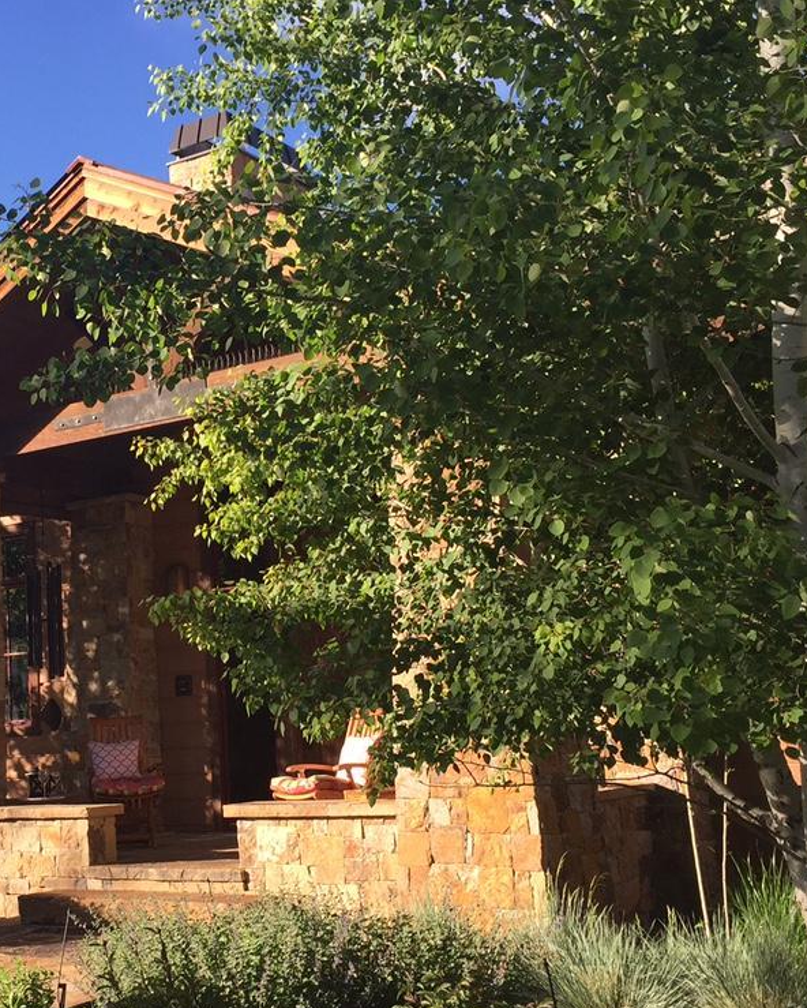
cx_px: 169
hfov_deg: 30.2
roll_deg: +1.7
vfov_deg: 38.0
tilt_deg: +7.5
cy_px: 566
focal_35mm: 49
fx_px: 1462
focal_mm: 4.15
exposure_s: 1/682
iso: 32
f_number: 2.2
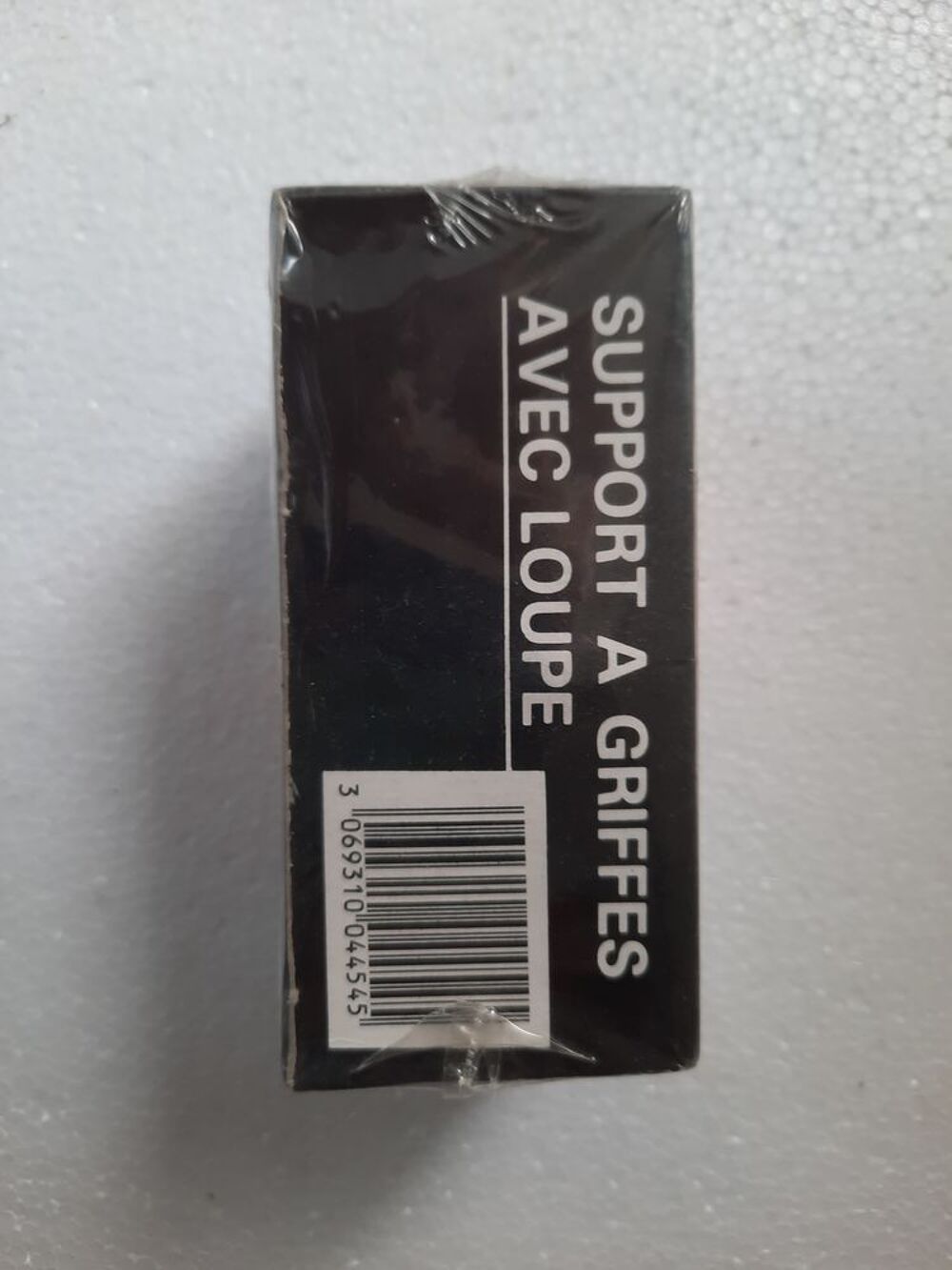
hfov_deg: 54.9
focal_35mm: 25
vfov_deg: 69.4
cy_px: 635
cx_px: 476
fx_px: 917
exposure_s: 1/50
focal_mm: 4.6
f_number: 2
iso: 80
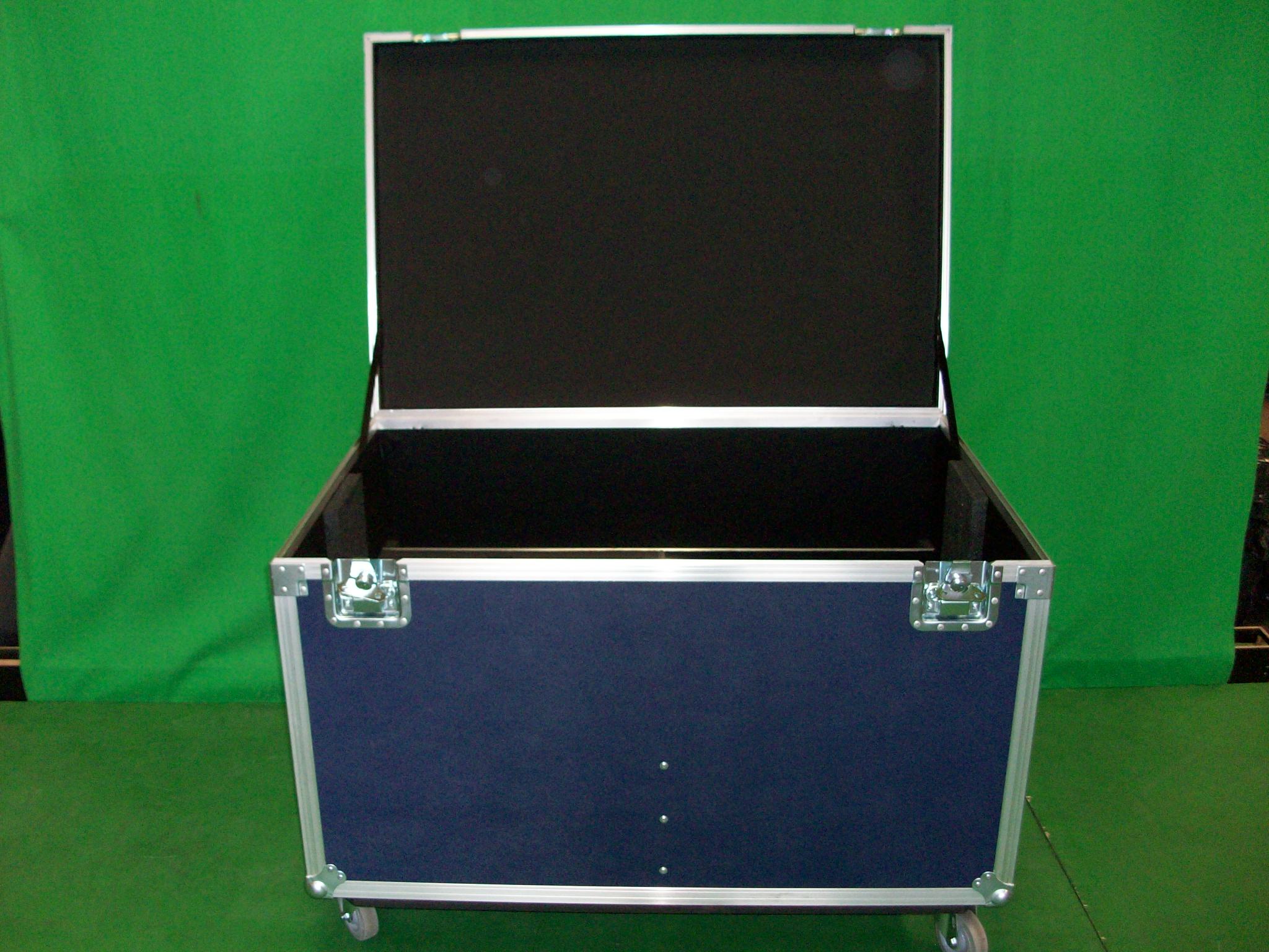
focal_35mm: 34
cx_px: 634
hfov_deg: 54.0
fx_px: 1246
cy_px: 476
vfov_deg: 41.8
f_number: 2.8
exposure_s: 1/60
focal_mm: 5.7
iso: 160
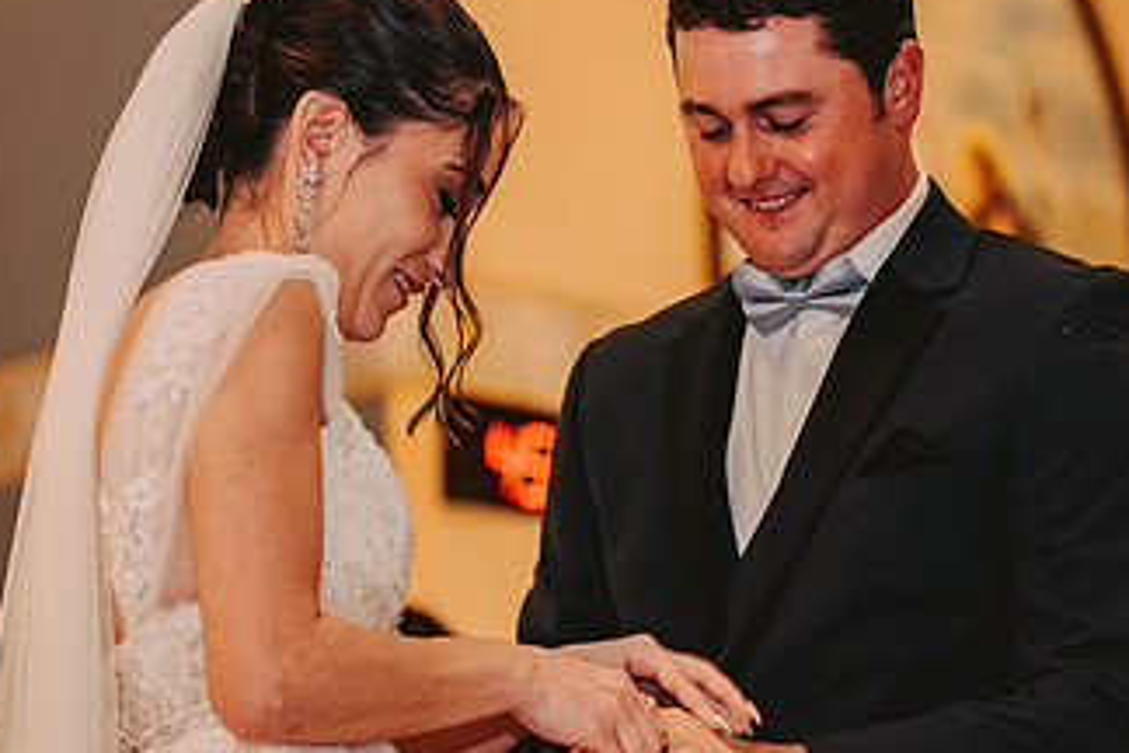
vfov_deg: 9.3
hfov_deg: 14.0
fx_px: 4610
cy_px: 483
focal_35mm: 147
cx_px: 707
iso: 800
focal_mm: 82
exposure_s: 1/80
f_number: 2.8
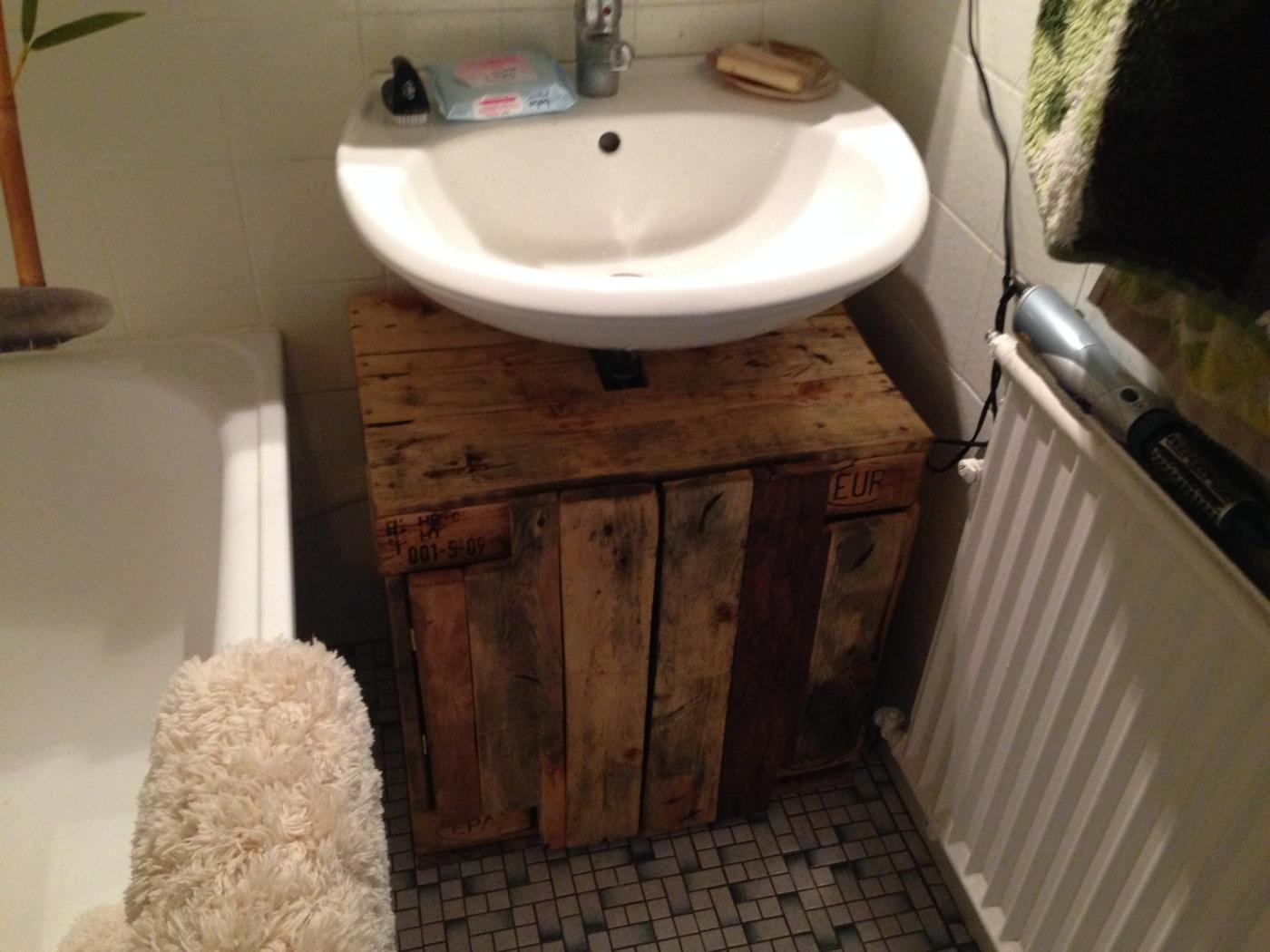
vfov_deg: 42.9
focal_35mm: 33
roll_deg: -1.6
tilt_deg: -37.4
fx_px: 1211
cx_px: 635
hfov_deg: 55.4
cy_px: 476
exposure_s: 1/20
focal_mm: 4.12
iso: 400
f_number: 2.4
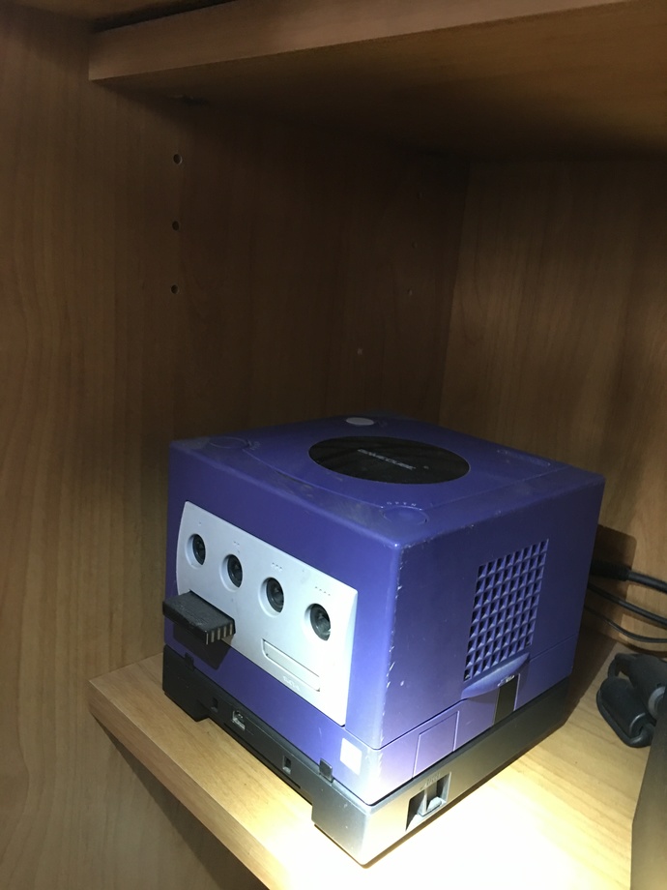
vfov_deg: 61.7
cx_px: 334
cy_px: 445
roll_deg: -3.8
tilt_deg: -15.0
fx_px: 745
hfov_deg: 48.2
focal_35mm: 29
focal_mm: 4.15
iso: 80
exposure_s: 1/4
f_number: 2.2
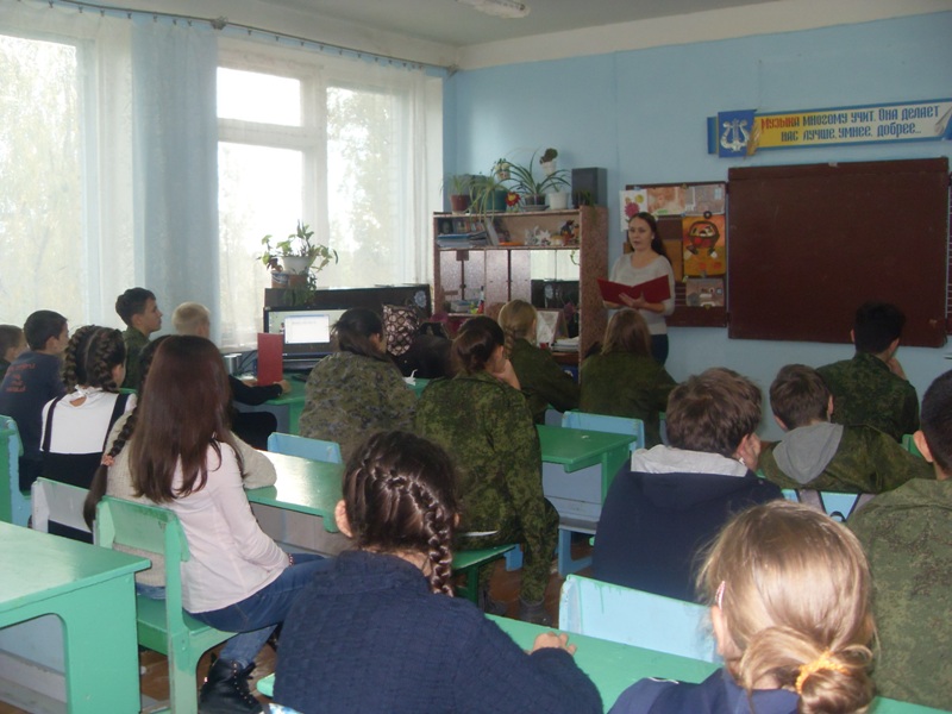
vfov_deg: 38.7
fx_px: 1018
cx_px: 476
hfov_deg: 50.1
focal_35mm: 37
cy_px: 357
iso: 160
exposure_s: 1/45
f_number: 2.8
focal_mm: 6.3
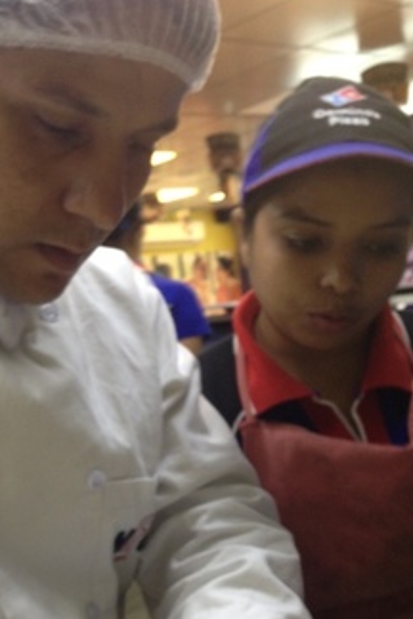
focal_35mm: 53
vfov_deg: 37.0
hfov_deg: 25.2
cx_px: 98
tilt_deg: -4.7
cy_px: 432
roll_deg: +7.5
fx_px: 912
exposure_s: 1/20
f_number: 2.4
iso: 64
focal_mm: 4.12
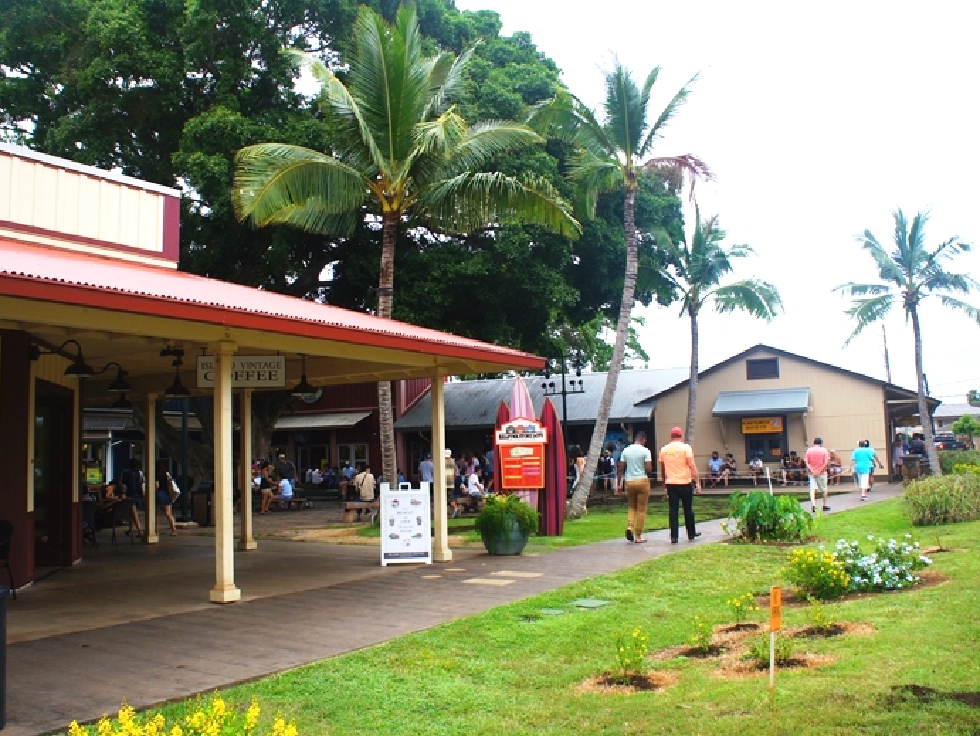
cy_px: 371
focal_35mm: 30
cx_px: 471
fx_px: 850
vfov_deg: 46.8
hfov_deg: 59.9
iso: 200
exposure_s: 1/100
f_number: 9
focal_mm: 18
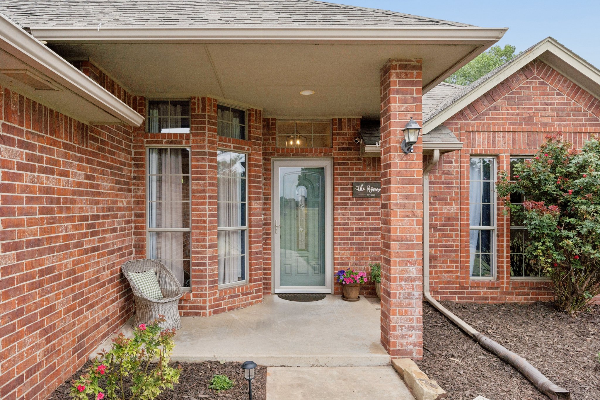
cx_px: 300
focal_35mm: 22
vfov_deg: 56.5
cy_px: 200
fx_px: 372
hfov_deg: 77.7
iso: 250
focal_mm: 14.9
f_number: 8
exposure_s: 1/500
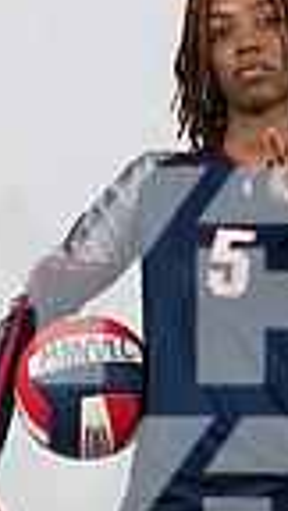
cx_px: 164
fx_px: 1824
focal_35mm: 134
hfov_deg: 9.0
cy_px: 529
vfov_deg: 15.6
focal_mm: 41.1
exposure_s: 1/125
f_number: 4
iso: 400
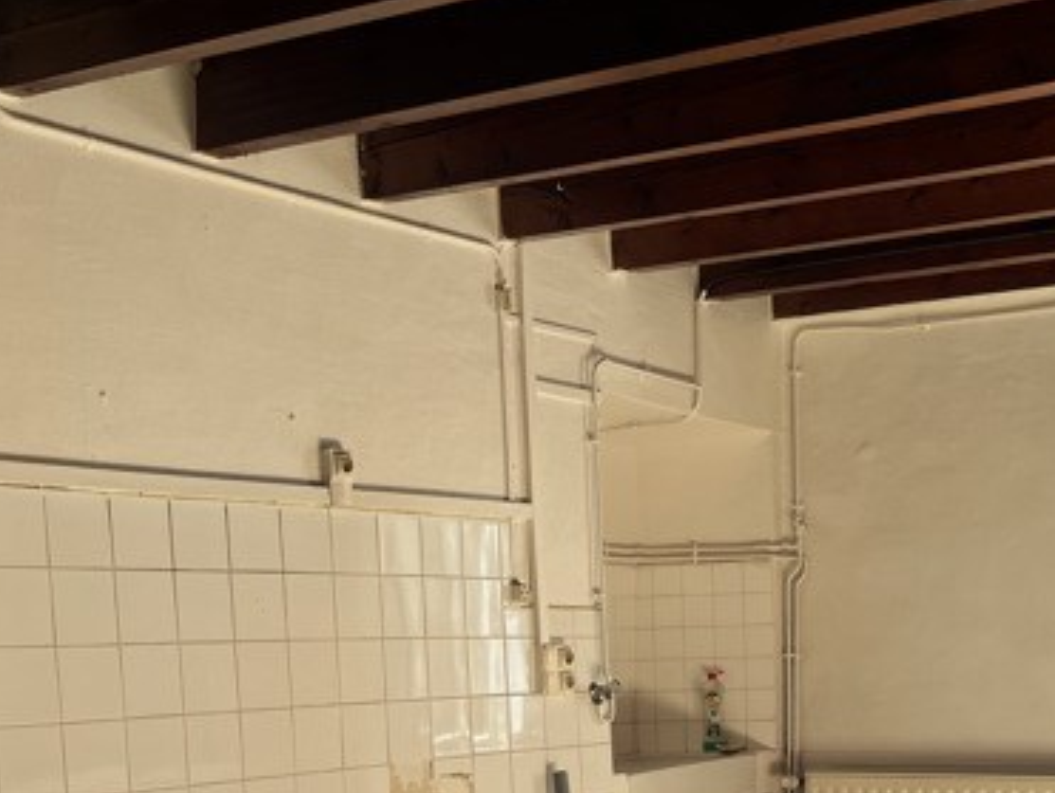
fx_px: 1708
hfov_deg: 33.9
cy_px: 833
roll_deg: +1.5
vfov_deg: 24.7
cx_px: 728
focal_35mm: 56
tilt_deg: -7.5
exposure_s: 1/122
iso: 32
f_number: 1.6
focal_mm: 5.1
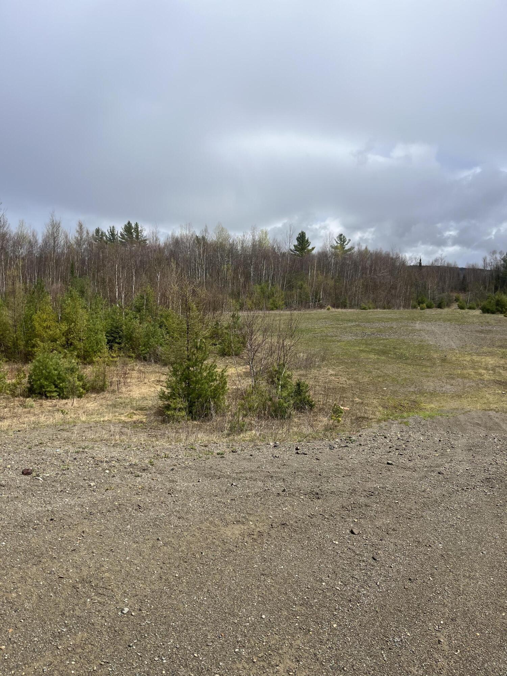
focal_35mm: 26
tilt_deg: -5.0
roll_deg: -0.9
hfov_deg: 53.1
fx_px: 508
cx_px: 254
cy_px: 338
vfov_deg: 67.3
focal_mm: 5.1
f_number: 1.6
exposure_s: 1/5076
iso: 50
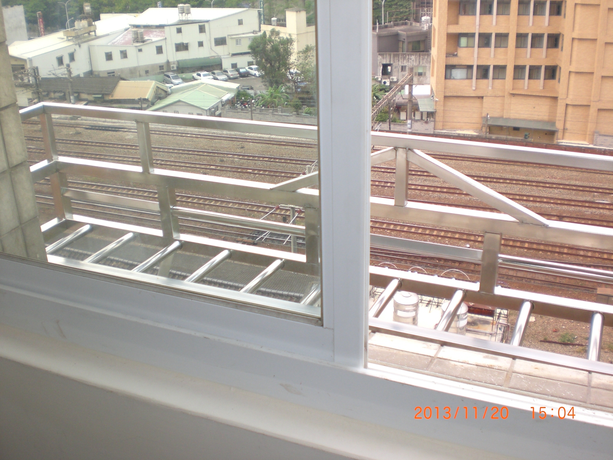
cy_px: 230
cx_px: 306
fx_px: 673
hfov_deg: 49.0
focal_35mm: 38
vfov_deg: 37.7
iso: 100
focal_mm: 6.3
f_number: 3.1
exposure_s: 1/200
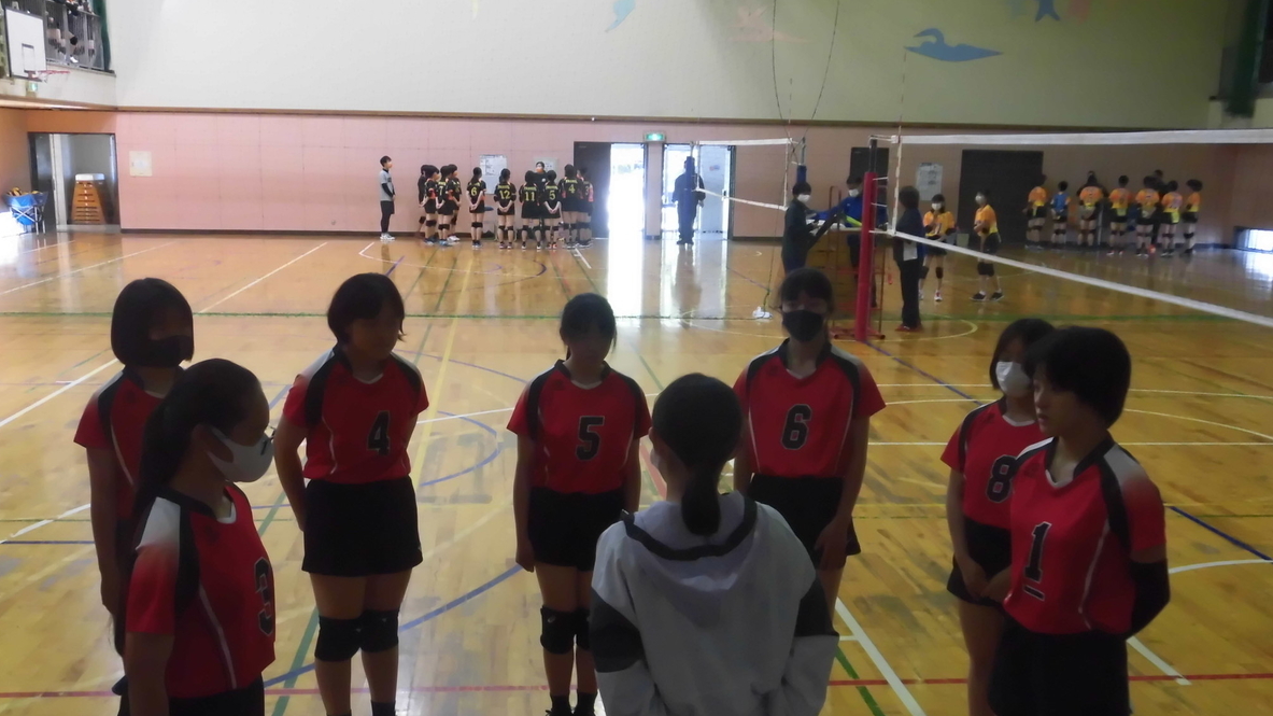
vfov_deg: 28.1
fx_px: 1417
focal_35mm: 42
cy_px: 483
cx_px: 632
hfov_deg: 48.4
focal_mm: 6.77
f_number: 3.7
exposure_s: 1/40
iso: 400
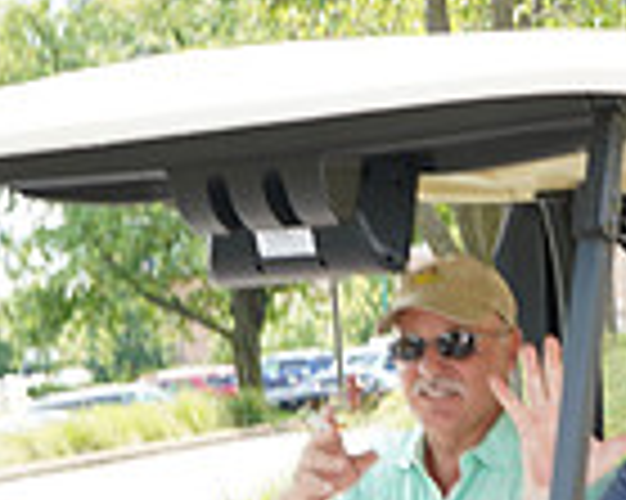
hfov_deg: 17.1
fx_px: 2037
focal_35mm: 110
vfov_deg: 13.8
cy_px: 484
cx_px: 612
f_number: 4.5
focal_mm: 28
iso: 100
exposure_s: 1/125
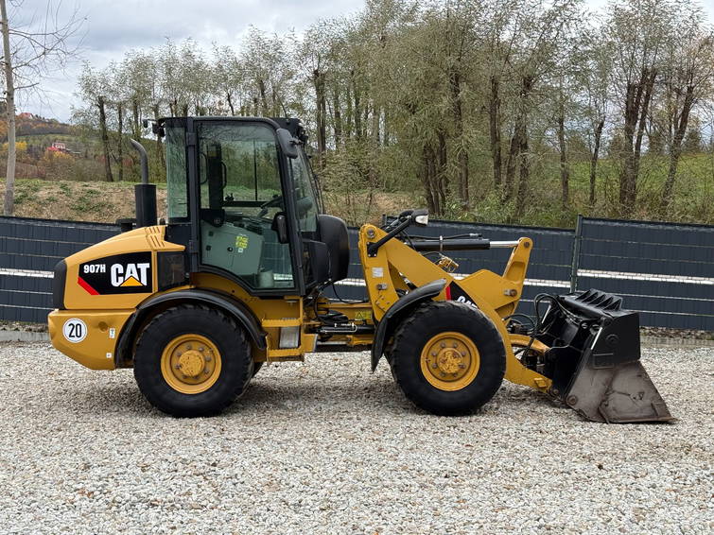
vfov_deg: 30.3
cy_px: 268
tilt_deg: -2.9
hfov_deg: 39.7
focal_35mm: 48
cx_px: 357
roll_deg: -3.8
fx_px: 990
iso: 80
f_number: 1.78
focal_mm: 6.76
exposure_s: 1/284
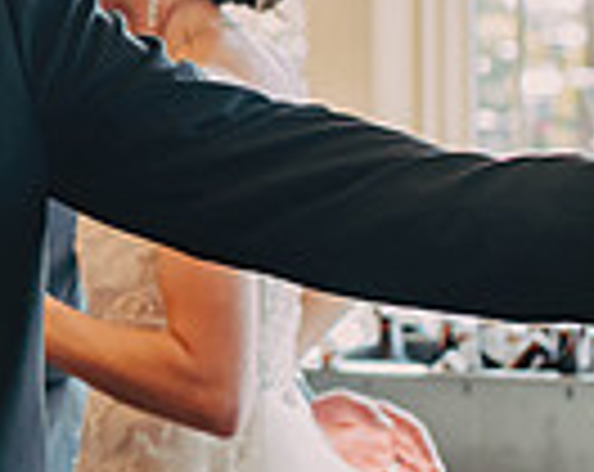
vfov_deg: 7.4
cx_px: -436
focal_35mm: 207
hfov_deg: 9.0
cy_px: 74
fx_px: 3631
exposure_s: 1/320
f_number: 2.8
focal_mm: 50
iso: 320
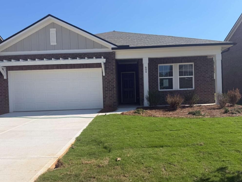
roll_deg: +2.0
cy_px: 98
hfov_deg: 61.7
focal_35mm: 29
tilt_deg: -0.7
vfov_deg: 48.2
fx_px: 203
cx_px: 123
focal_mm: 6.76
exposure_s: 1/4975
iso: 80
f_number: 1.78
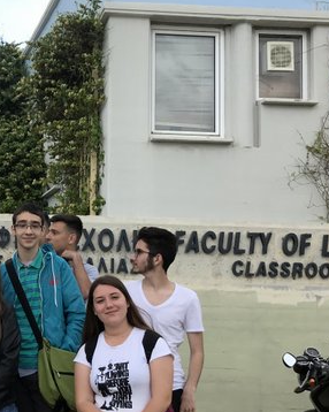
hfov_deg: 25.9
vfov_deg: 33.8
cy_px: 279
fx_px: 670
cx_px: -15
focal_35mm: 55
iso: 20
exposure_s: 1/618
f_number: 1.8
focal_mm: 3.99
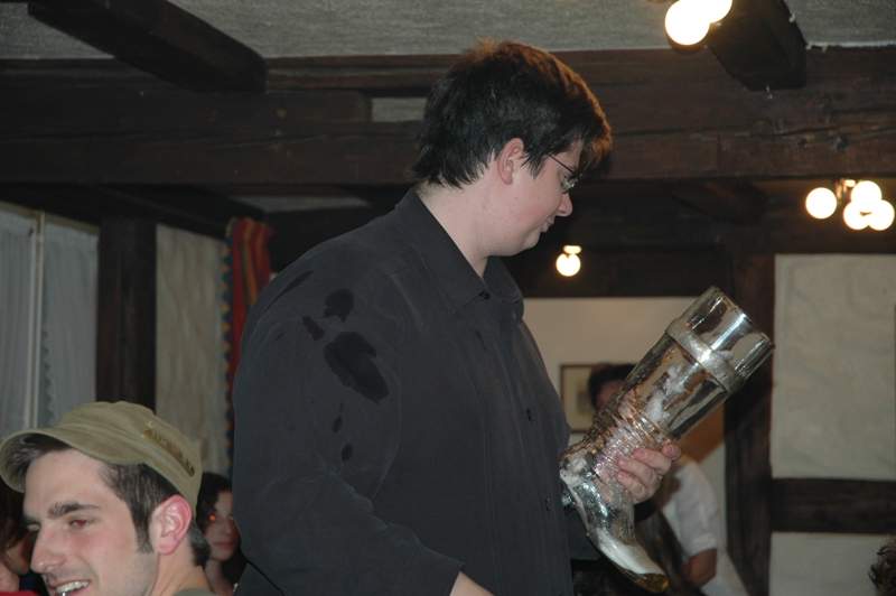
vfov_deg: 13.0
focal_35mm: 105
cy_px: 298
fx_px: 2611
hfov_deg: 19.5
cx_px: 448
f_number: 4.5
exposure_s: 1/60
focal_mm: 70
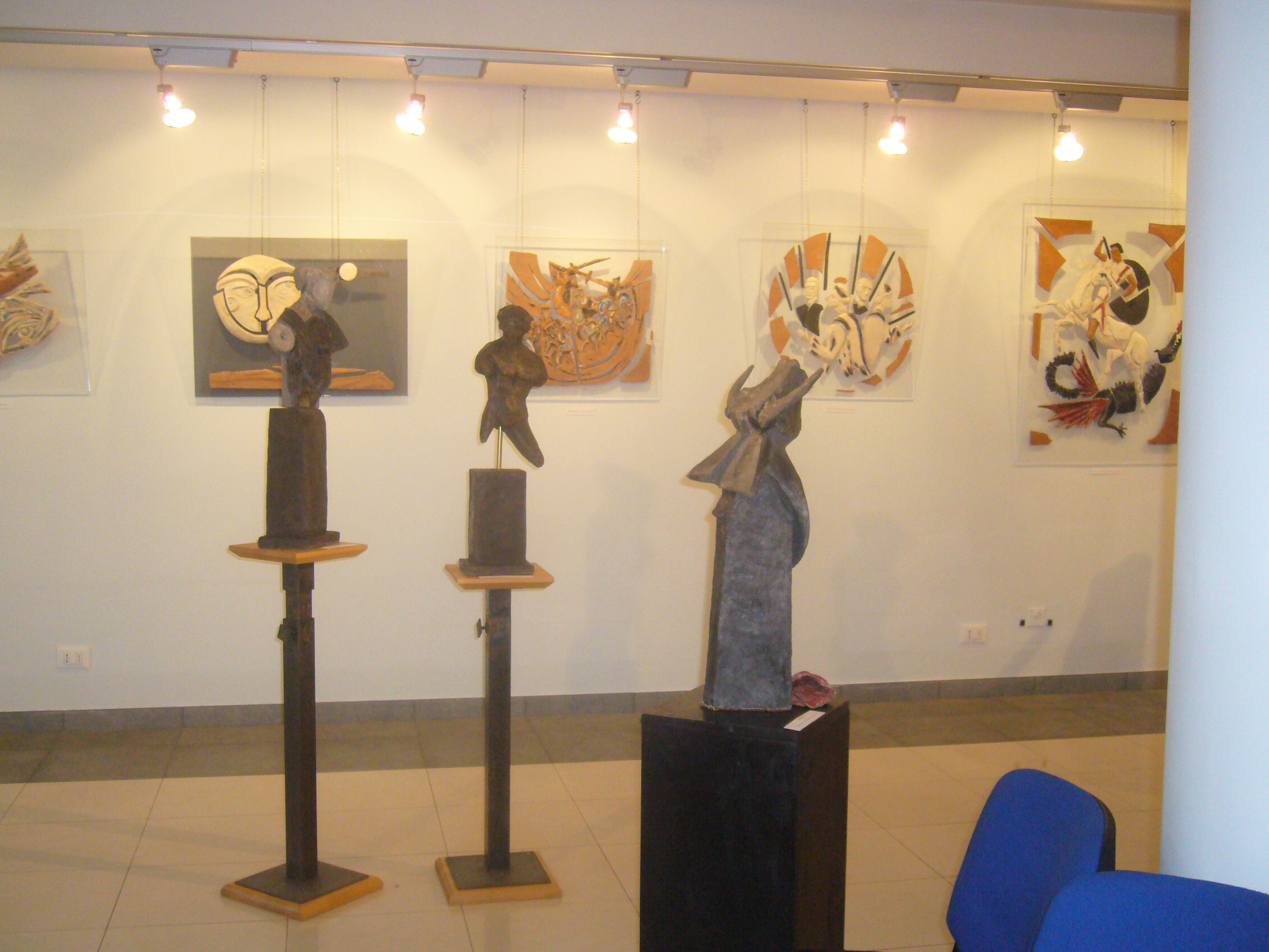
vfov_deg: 36.0
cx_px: 634
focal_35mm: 40
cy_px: 476
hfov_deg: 46.8
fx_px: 1466
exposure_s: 1/60
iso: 250
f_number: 3
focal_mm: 6.6
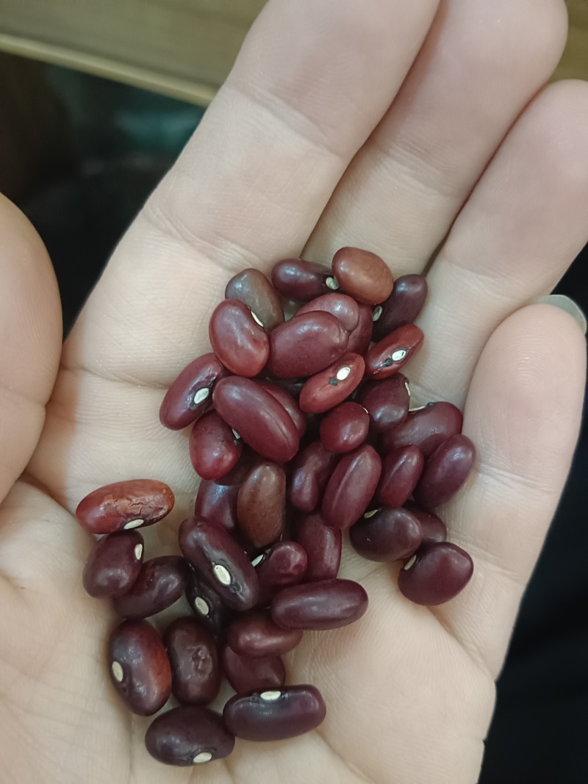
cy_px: 392
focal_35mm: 26
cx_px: 294
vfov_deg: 67.3
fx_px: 589
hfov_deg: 53.1
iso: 4711
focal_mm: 3.96
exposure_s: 1/16.7
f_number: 1.8
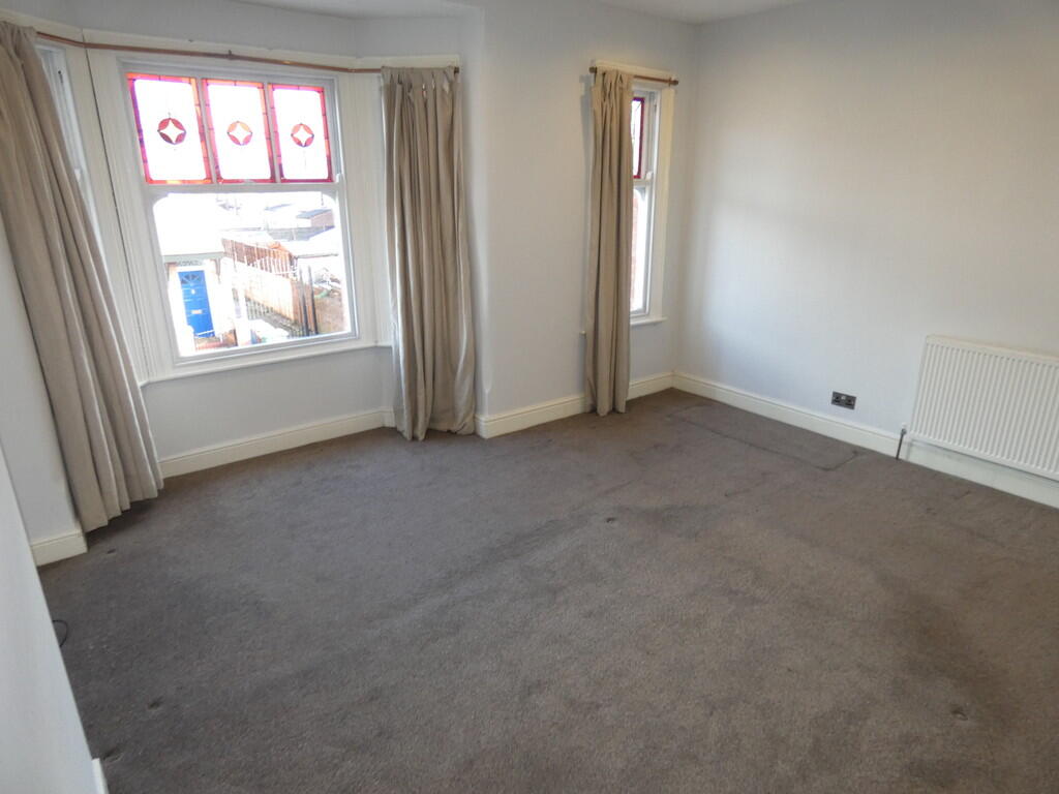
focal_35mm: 20
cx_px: 530
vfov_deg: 66.0
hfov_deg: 81.7
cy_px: 397
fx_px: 612
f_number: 2.8
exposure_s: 1/60
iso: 250
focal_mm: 3.6
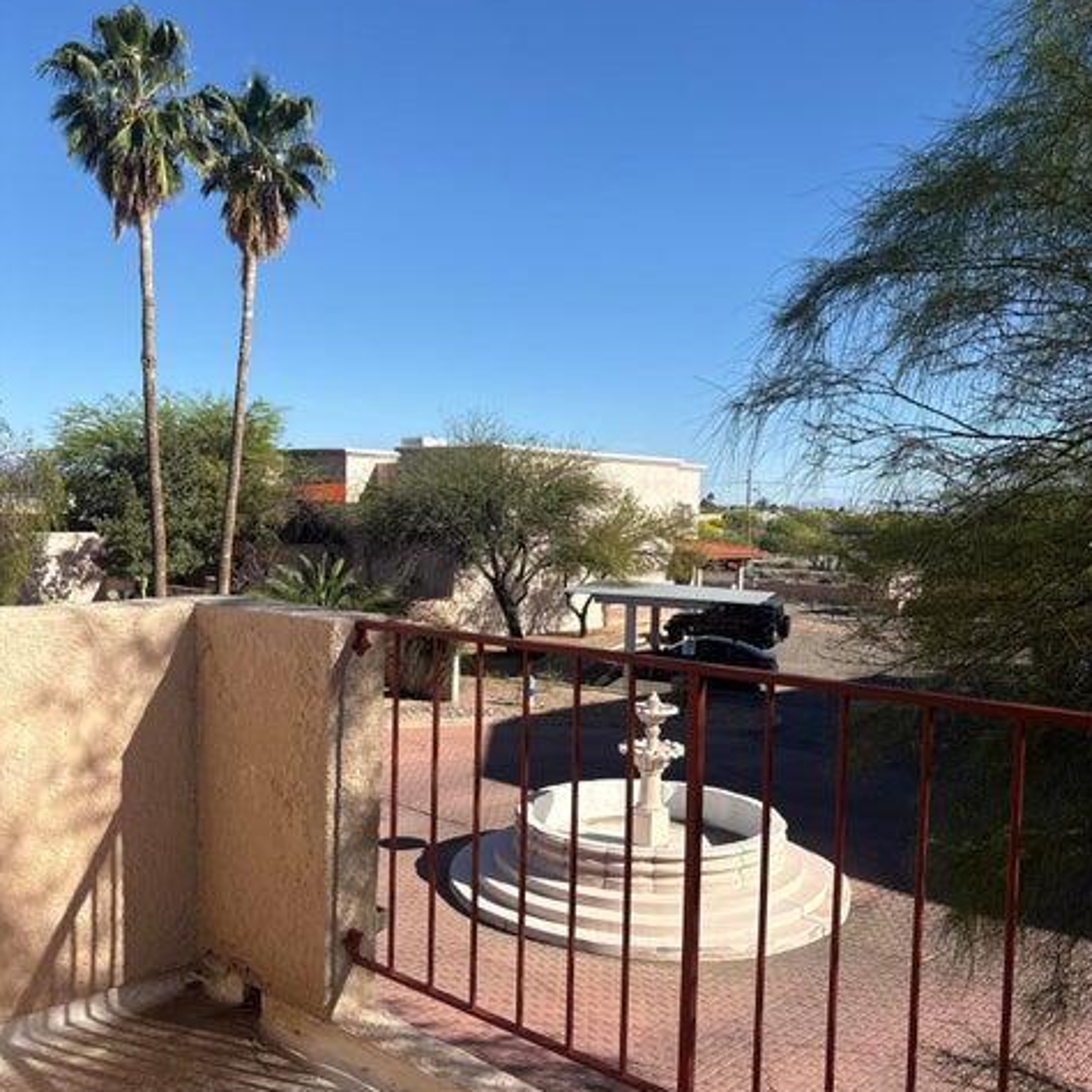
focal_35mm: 31
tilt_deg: -3.8
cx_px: 546
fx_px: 1106
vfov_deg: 52.5
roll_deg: -1.7
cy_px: 597
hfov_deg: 52.5
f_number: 1.6
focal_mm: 5.96
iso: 50
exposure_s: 1/3831
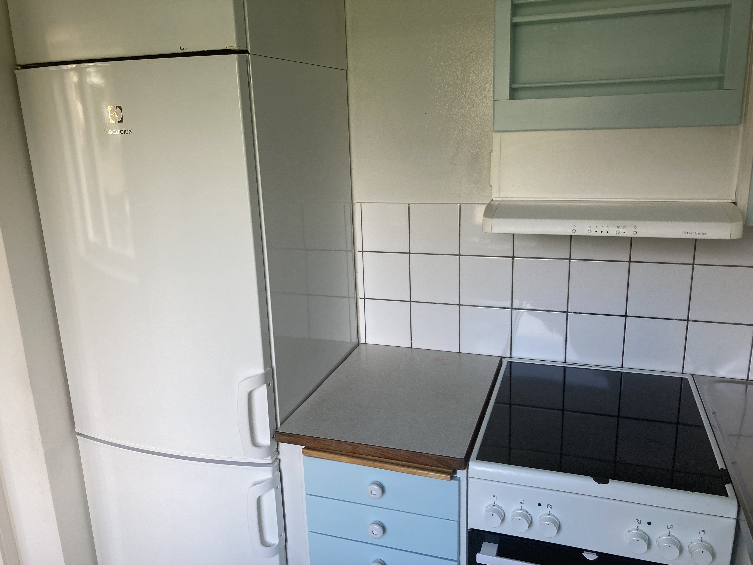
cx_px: 376
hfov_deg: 63.4
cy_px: 282
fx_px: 609
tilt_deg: -14.5
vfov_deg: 49.7
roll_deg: +2.1
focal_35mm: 28
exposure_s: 1/121
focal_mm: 3.99
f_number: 1.8
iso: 64
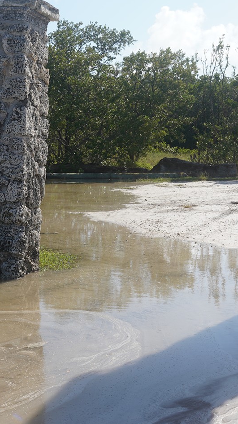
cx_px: 181
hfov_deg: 16.9
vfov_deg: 29.6
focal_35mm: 71
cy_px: 151
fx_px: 797
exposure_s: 1/100
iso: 100
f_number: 14
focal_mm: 32
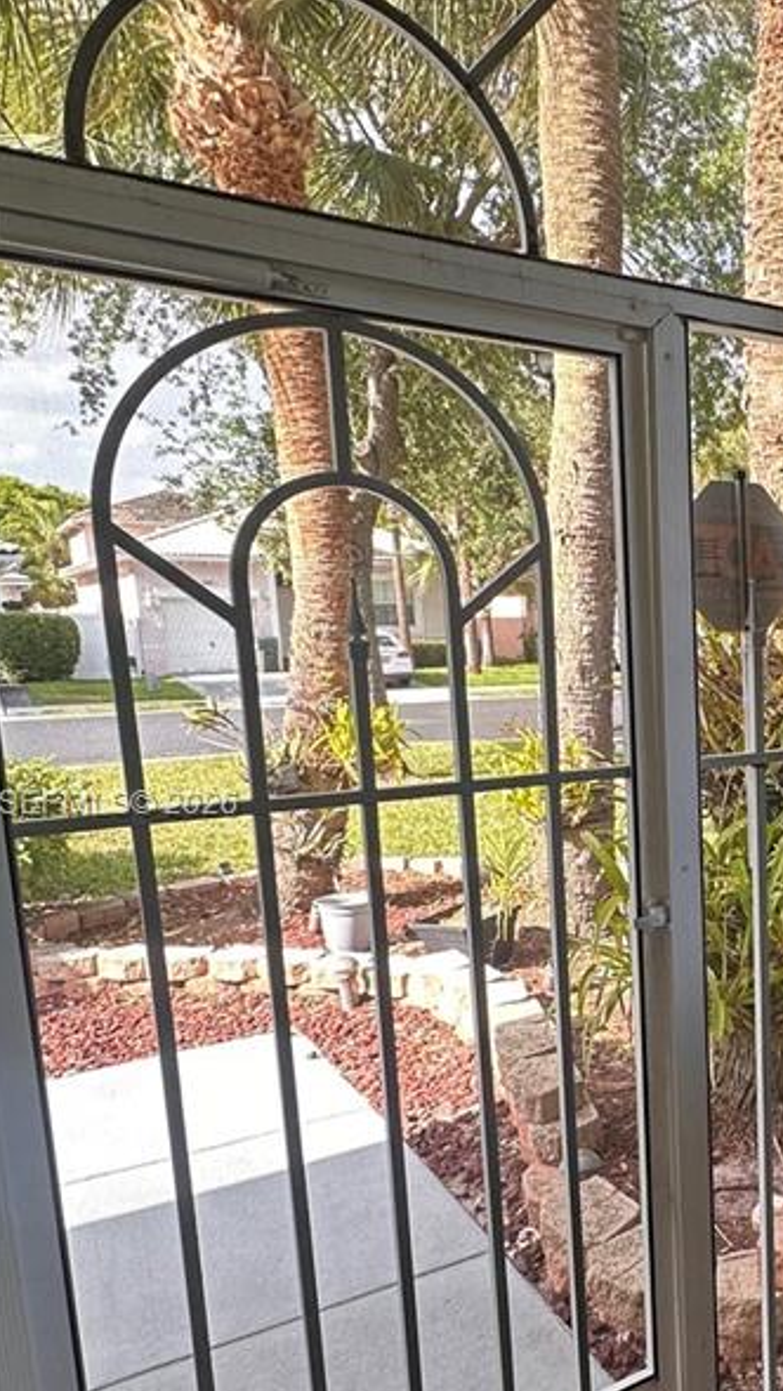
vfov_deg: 62.3
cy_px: 806
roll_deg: +0.3
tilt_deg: -8.9
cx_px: 863
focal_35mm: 31
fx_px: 1144
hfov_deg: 33.0
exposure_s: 1/99
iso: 40
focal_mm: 2.22
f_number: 2.2
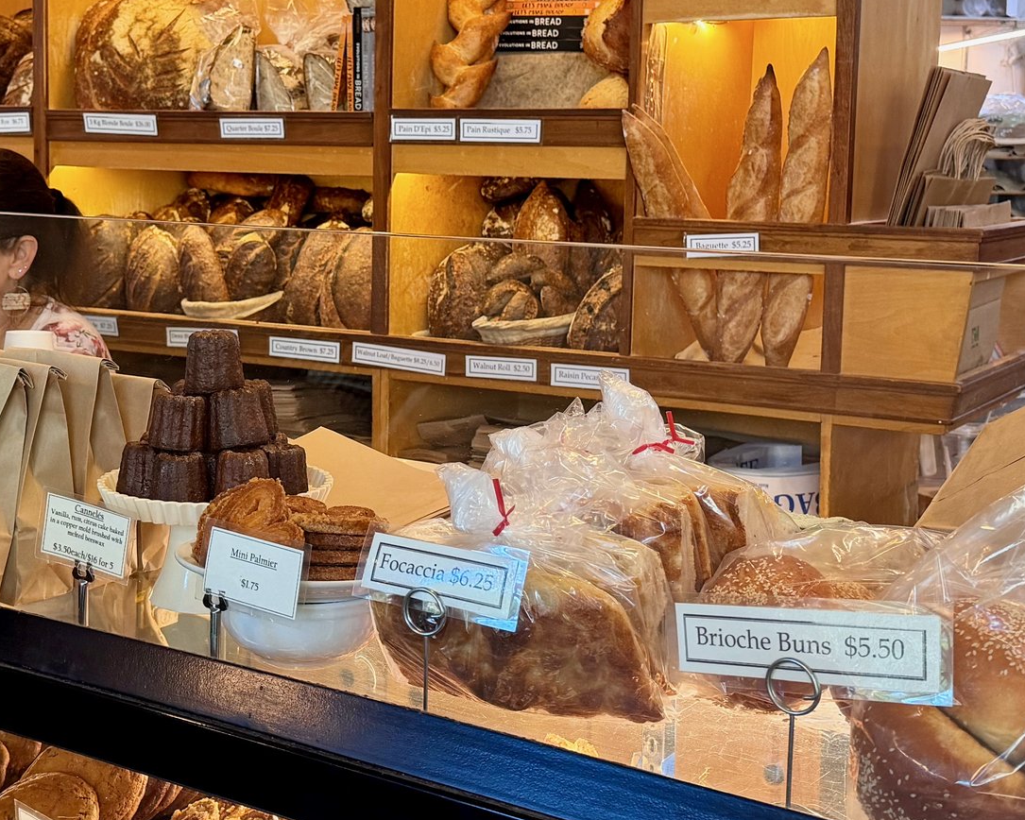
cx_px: 401
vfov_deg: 28.0
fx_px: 1638
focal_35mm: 54
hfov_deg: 34.6
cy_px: 289
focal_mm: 6.76
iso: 250
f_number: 1.78
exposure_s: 1/60
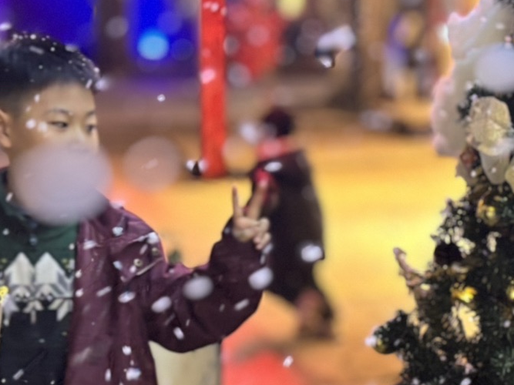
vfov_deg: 18.7
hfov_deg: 25.0
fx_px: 1158
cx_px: 276
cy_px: 303
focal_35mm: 78
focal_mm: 5.96
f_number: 1.6
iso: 400
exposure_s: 1/33
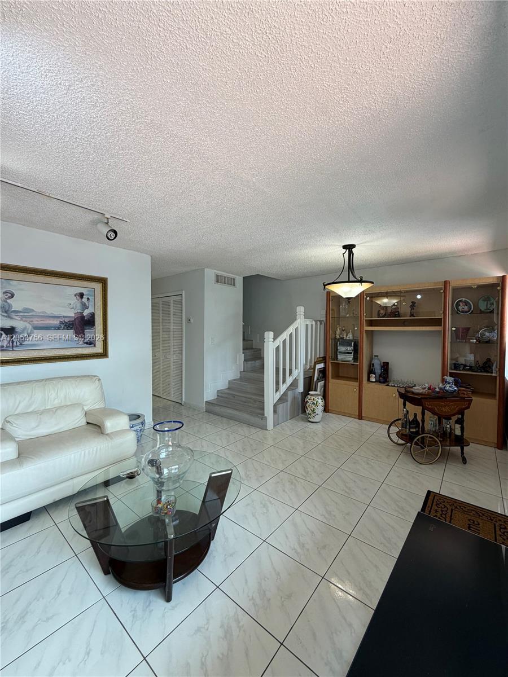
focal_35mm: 14
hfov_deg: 85.7
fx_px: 274
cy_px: 338
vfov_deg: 102.1
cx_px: 254
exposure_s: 1/120
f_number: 2.2
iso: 80
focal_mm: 2.22
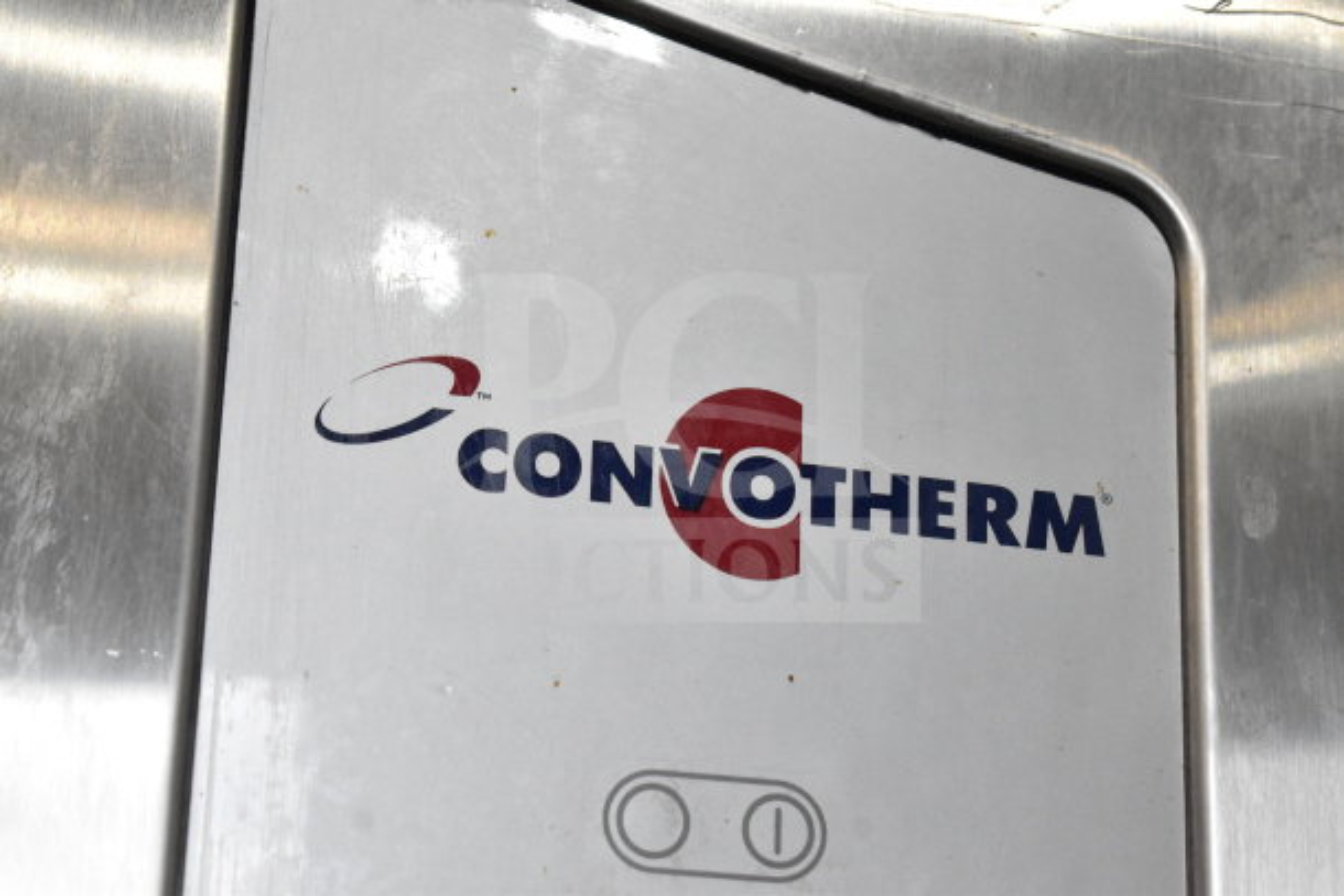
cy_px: 448
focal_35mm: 82
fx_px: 3081
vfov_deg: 16.6
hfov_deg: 24.6
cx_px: 672
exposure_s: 1/320
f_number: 9
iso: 6400
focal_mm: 55
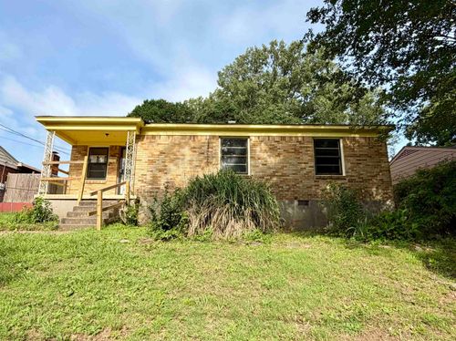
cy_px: 170
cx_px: 228
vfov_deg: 85.6
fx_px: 184
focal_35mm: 14
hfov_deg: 102.1
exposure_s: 1/770
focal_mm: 2.22
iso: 32
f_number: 2.2
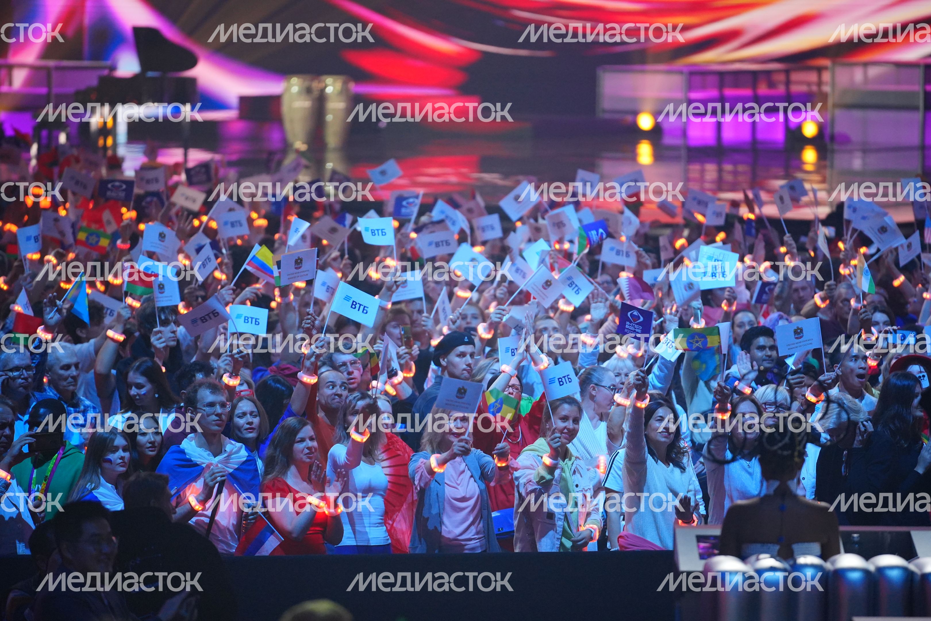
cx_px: 466
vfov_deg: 6.9
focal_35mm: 200
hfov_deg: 10.3
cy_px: 310
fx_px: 5172
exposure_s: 1/200
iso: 3200
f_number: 2.8
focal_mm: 200
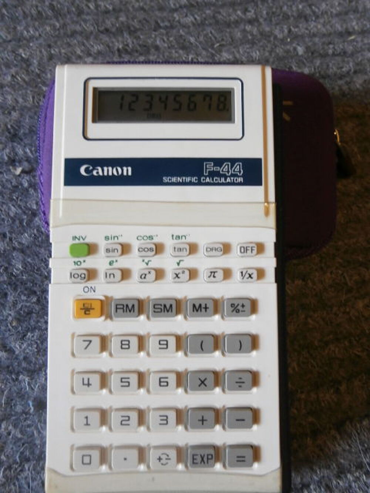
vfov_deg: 67.3
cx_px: 185
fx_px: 370
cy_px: 246
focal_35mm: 26
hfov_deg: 53.1
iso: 160
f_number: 2.8
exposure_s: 1/30
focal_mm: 4.7
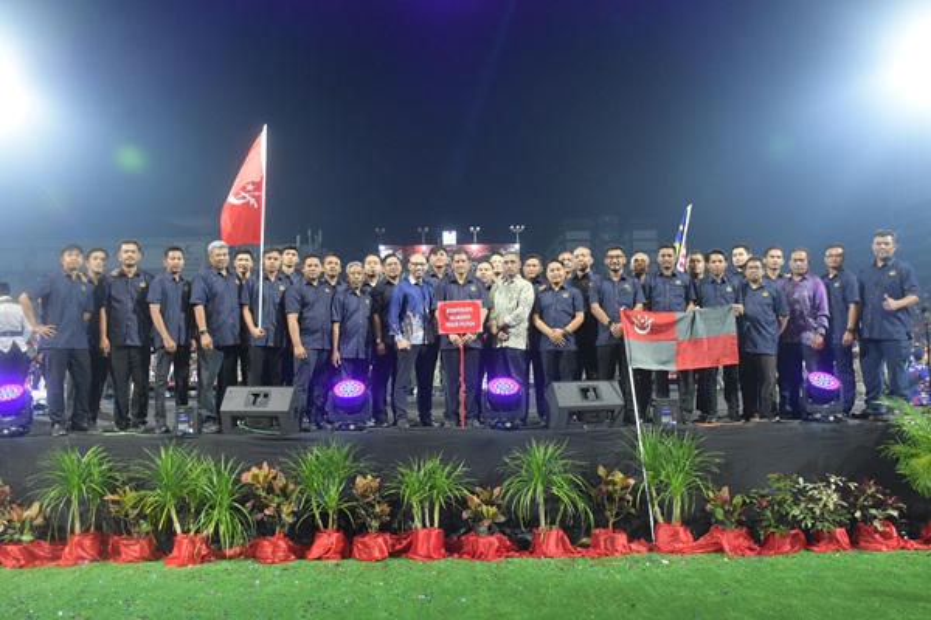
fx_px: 853
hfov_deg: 57.2
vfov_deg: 40.0
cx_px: 466
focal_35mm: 33
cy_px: 310
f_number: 5
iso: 4000
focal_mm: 22
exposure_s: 1/320
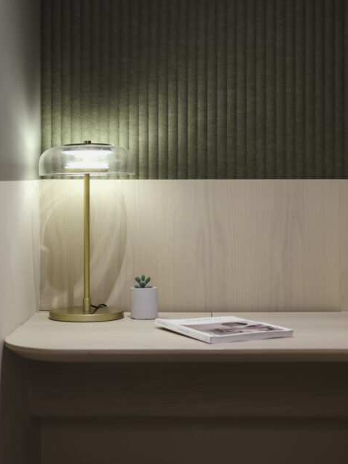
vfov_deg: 25.0
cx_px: 208
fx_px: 1046
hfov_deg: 18.9
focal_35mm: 78
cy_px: 175
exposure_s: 1/125
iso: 125
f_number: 2.8
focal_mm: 50
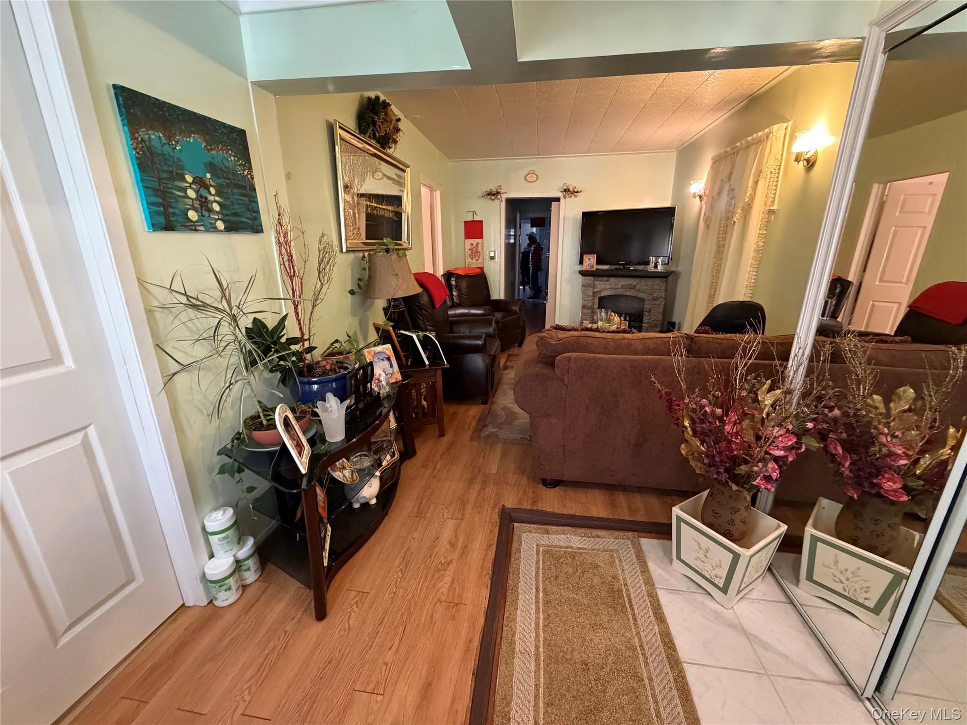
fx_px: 391
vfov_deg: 85.7
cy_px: 362
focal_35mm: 14
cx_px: 484
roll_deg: +0.4
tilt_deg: -16.3
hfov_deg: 102.1
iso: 800
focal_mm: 2.22
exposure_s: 1/60
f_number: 2.2
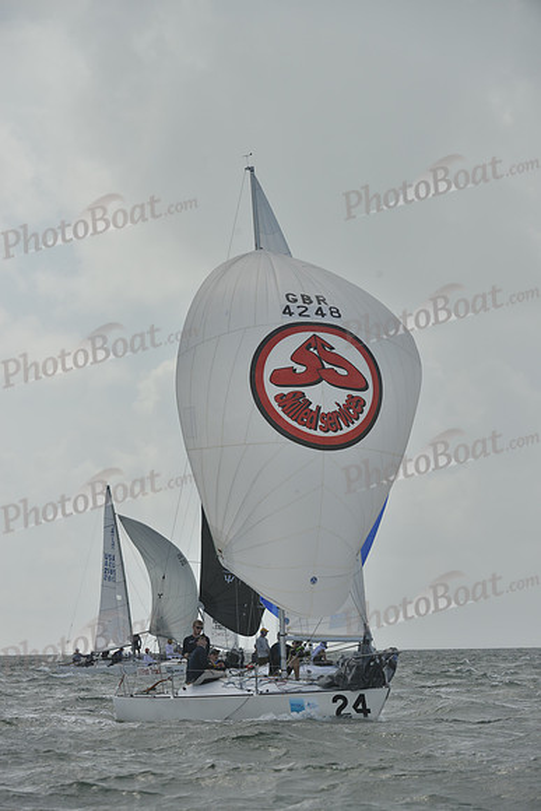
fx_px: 4505
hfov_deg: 6.9
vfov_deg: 10.3
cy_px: 406
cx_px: 270
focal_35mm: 200
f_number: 8
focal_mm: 200
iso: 280
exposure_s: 1/1250
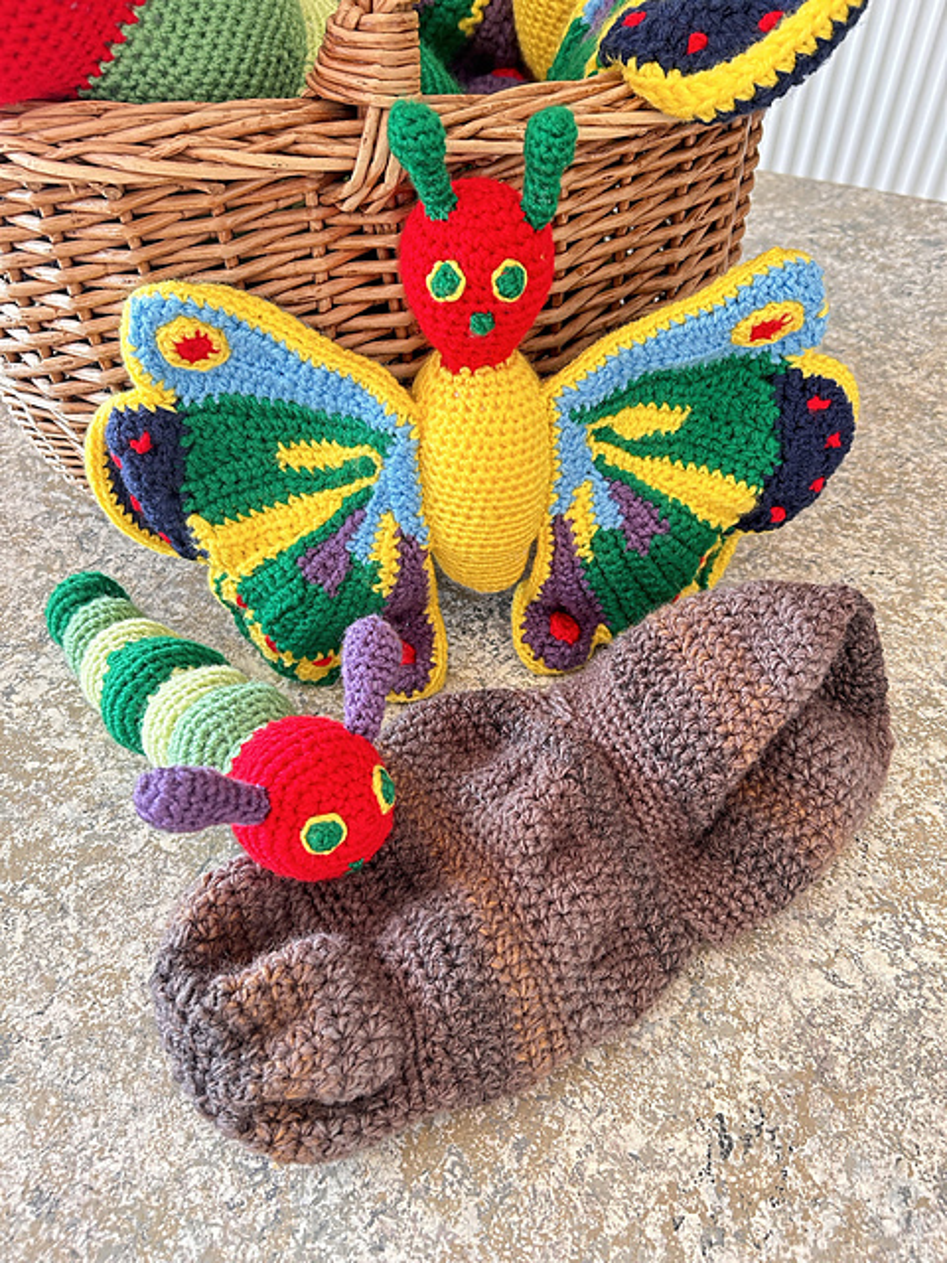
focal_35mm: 26
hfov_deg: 53.1
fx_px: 948
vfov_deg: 67.3
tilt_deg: -46.8
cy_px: 632
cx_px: 474
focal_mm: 5.7
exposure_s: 1/111
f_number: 1.5
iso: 125
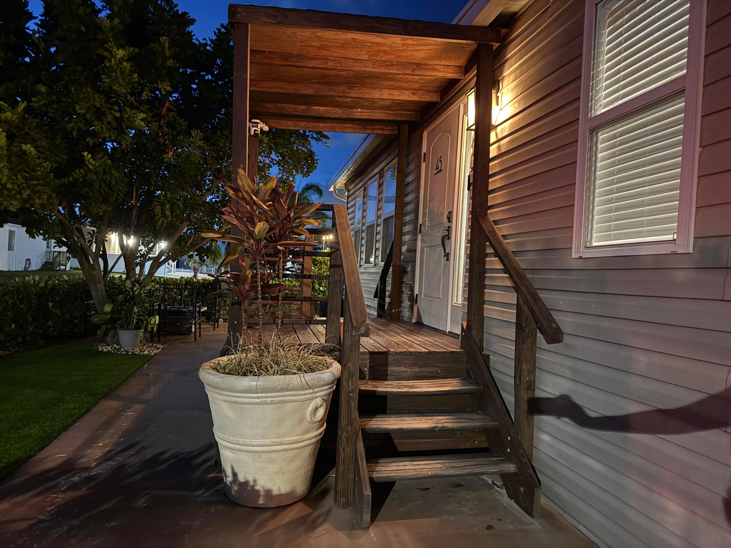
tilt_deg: +2.8
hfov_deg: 71.6
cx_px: 366
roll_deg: -3.4
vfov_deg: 56.8
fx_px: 507
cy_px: 274
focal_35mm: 24
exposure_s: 1/12
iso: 1000
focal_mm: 6.76
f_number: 1.78
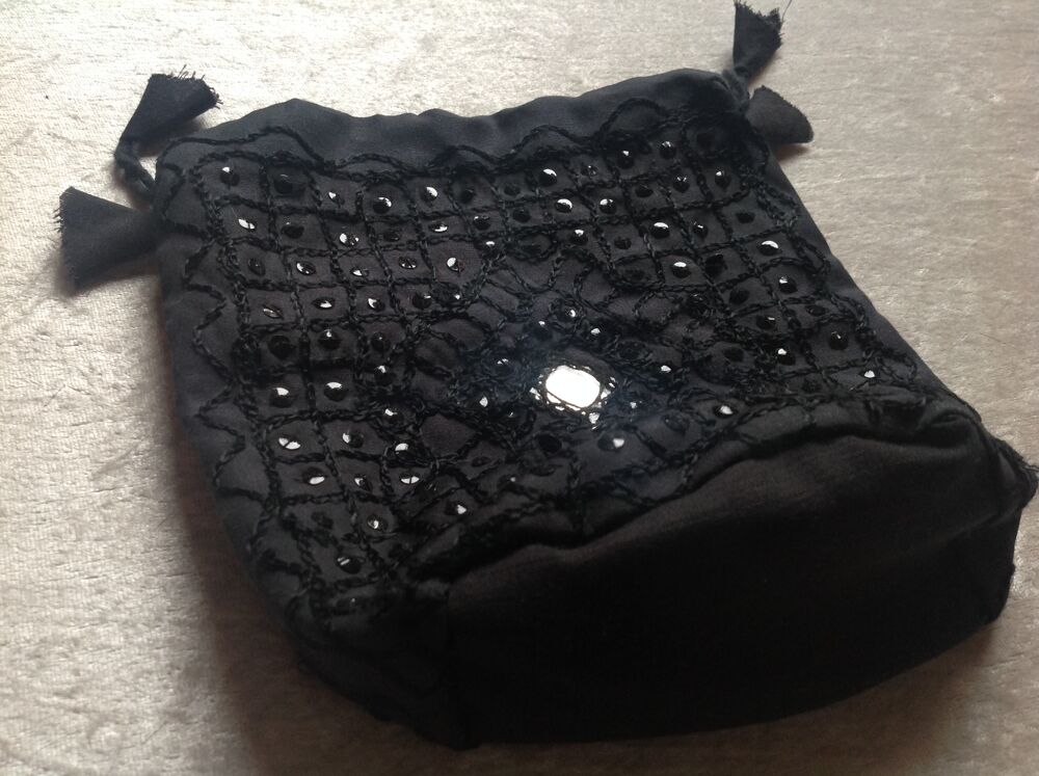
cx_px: 520
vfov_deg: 40.6
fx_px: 1049
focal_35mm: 35
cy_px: 388
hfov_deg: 52.7
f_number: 2.4
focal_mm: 4.28
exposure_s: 1/15
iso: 100
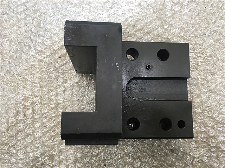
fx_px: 188
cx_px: 112
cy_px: 84
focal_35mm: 29
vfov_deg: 48.2
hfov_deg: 61.7
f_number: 2.2
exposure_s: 1/30
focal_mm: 4.15
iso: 50
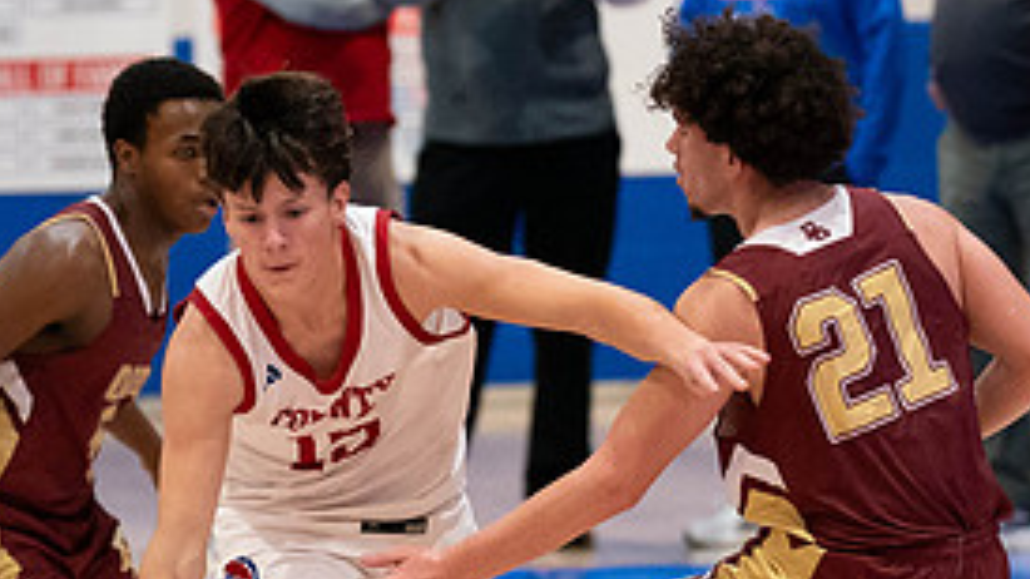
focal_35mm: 528
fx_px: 14418
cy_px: 347
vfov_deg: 2.3
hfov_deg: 4.1
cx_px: 468
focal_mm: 151
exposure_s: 1/1000
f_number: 2.8
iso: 4000
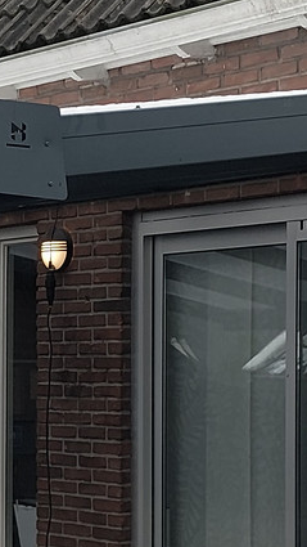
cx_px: -15
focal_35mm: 118
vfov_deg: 18.1
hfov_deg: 10.2
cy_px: 403
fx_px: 1708
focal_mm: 4
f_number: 1.8
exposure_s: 1/137
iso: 20
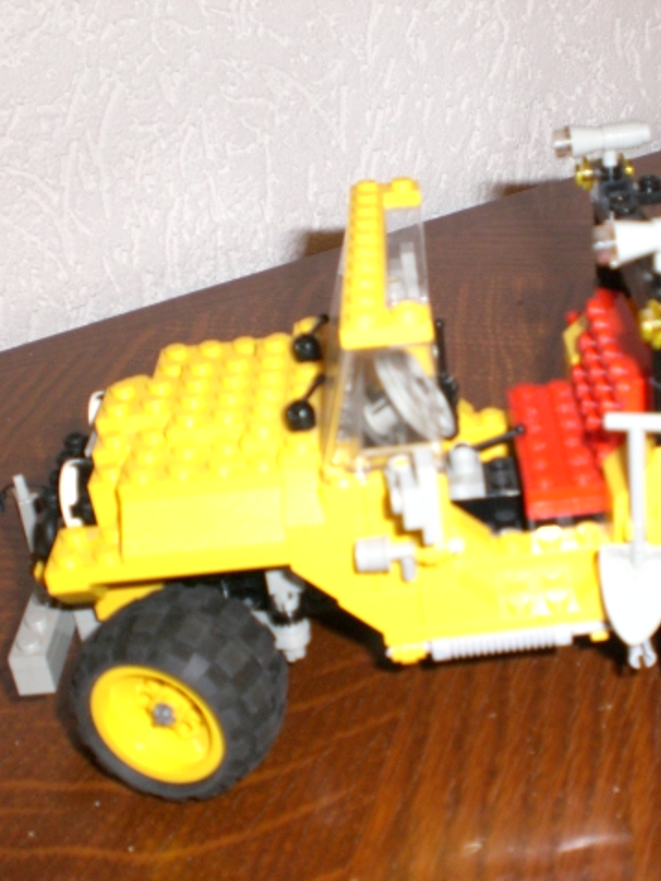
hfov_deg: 28.1
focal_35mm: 51
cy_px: 441
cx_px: 510
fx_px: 1298
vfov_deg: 37.5
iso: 200
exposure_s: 1/60
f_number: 3.1
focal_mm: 6.3
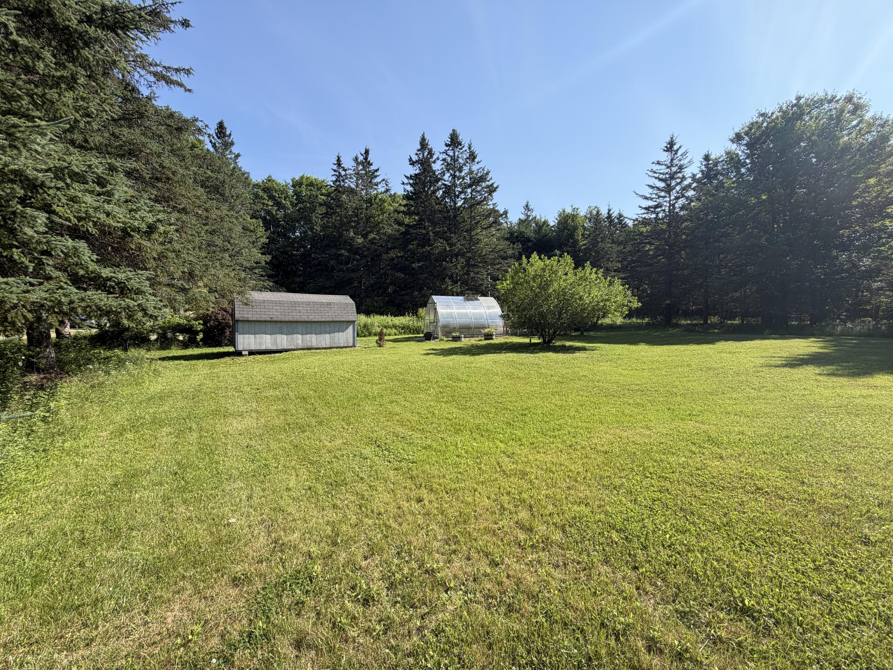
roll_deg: +0.4
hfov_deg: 102.1
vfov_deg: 85.7
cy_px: 335
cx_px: 446
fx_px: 361
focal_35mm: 14
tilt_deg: -2.4
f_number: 2.2
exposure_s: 1/770
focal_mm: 2.22
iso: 32
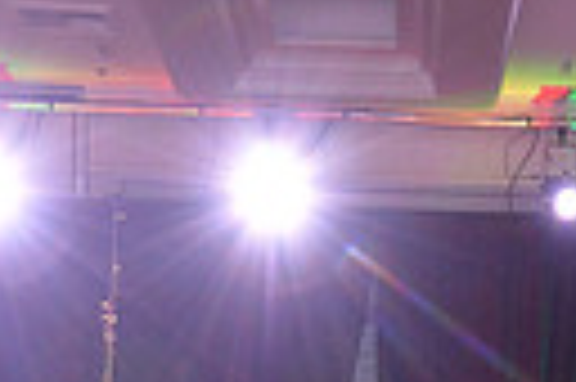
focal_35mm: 154
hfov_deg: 13.3
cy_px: 807
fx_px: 2461
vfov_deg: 8.4
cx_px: 459
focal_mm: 34
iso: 2500
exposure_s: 1/250
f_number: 5
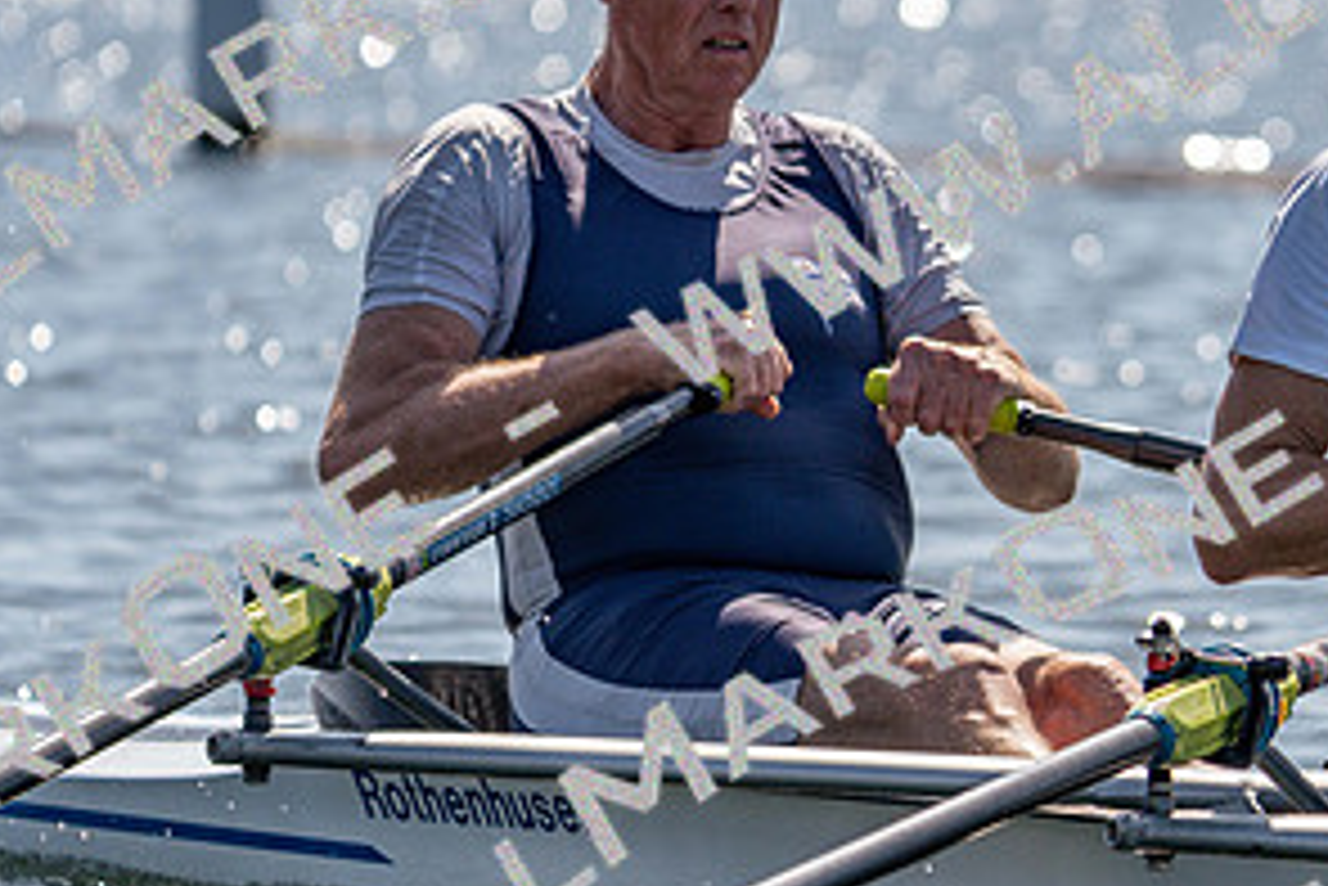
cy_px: 398
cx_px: 1188
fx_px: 18157
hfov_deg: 4.2
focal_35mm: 492
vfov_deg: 2.8
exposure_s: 1/2000
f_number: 5.6
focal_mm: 250
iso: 250
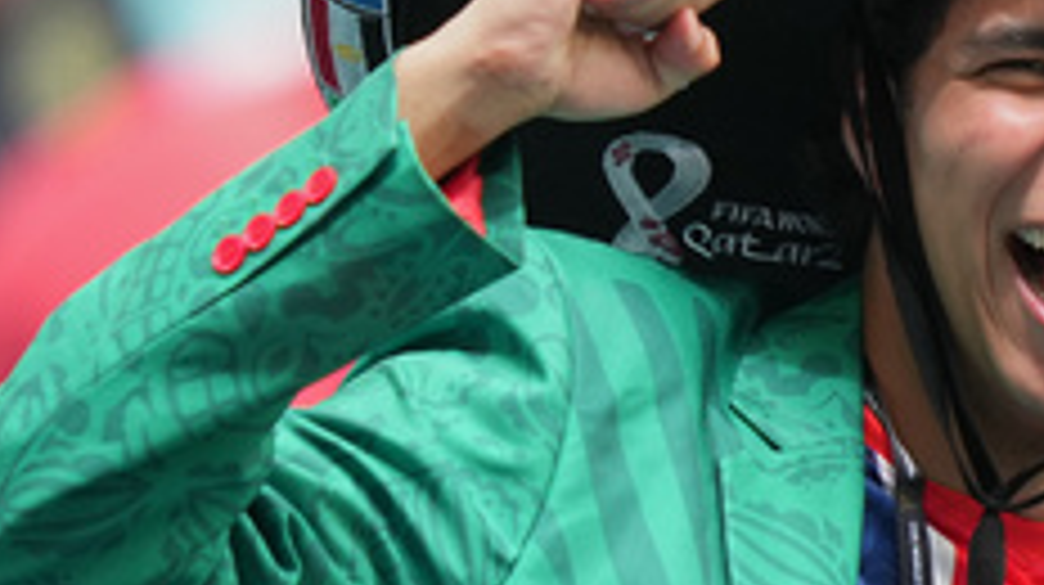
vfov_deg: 0.7
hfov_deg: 1.2
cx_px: 1994
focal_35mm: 1850
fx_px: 51166
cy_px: 572
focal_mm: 400
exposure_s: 1/800
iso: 500
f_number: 3.5
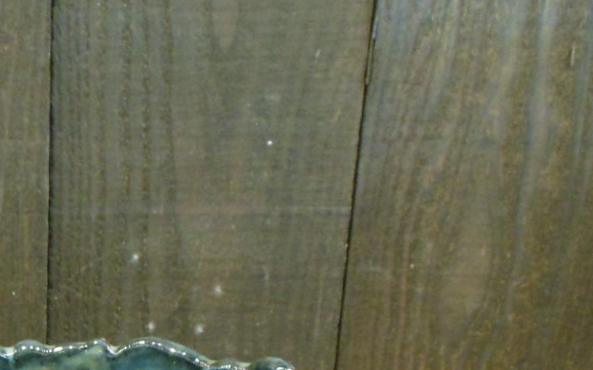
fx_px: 1131
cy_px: 480
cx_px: 46
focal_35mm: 70
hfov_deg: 28.1
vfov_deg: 17.5
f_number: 3.3
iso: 800
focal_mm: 5.2
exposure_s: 1/8
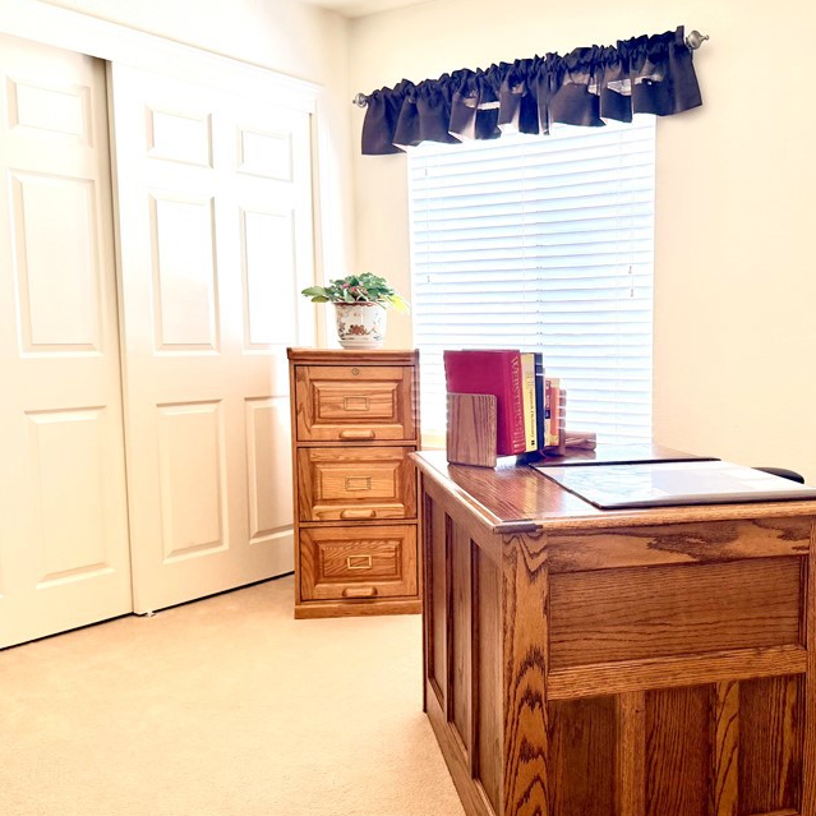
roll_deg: +0.2
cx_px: 547
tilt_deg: -7.1
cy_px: 446
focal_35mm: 34
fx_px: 907
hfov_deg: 47.6
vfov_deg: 48.4
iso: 200
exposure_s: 1/122
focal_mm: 6.76
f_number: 1.78
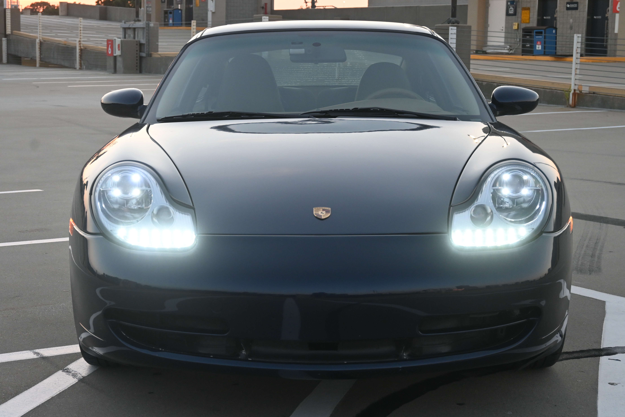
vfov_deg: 21.6
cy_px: 208
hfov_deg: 31.9
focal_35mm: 63
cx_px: 312
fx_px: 1094
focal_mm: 42
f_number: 5.6
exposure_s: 1/125
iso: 1000
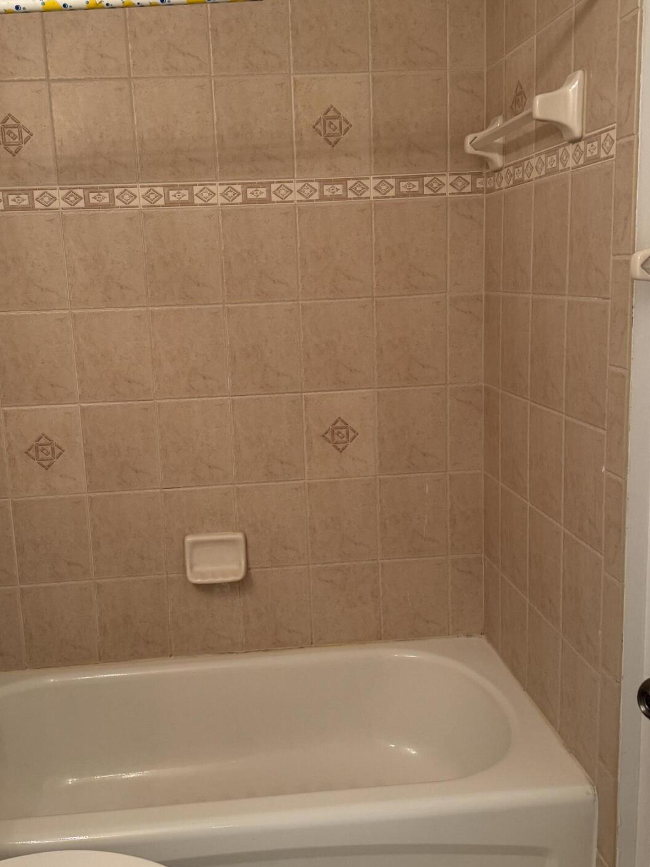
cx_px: 279
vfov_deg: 54.0
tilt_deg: -11.4
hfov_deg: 41.7
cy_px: 427
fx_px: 851
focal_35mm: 34
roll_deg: +3.8
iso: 200
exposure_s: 1/60
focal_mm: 6.76
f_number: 1.78
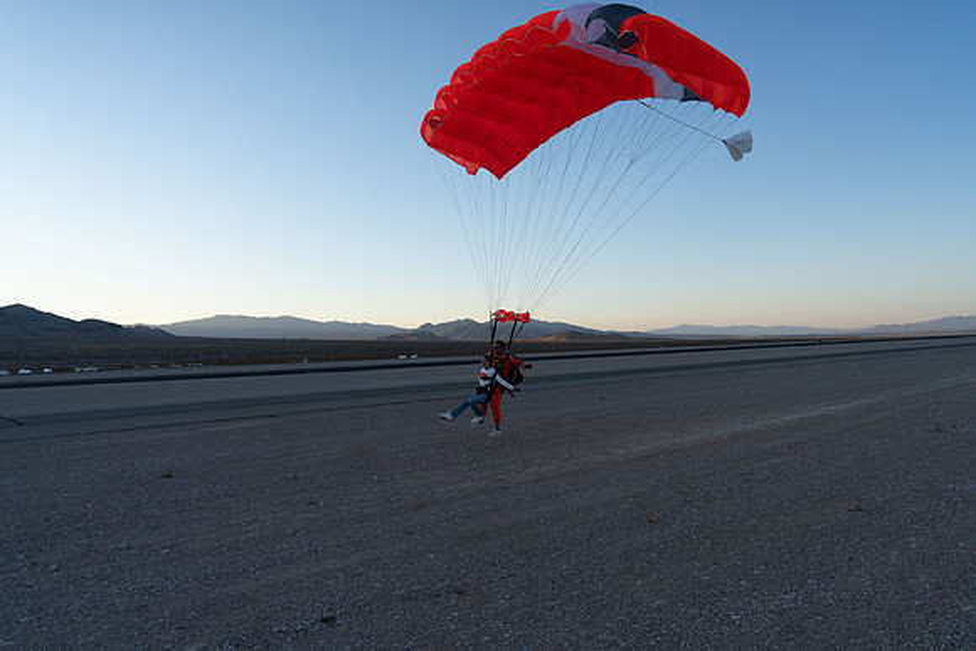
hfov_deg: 73.7
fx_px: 651
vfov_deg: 53.2
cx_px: 488
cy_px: 326
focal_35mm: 24
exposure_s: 1/2000
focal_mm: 24
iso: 1250
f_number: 6.3
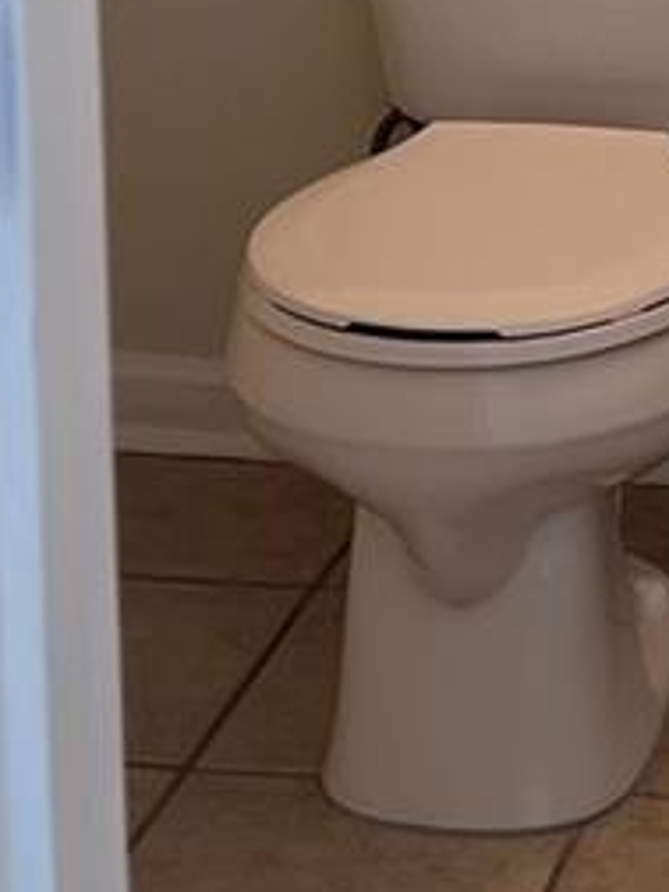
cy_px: -251
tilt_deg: -9.7
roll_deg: -1.3
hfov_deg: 11.4
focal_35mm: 124
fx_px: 3195
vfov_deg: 15.2
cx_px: 1065
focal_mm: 5.7
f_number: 1.5
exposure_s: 1/120
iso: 125
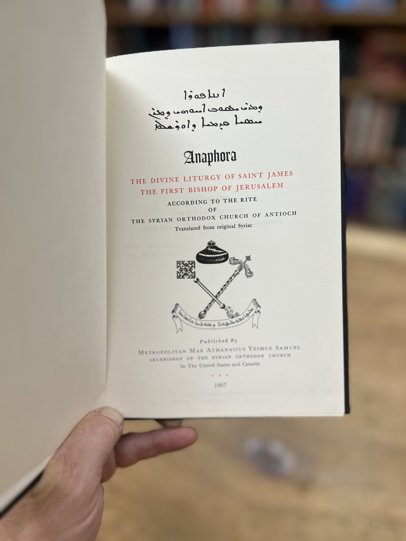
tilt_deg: -36.0
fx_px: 407
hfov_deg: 53.1
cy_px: 270
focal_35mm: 26
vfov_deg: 67.3
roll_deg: +3.1
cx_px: 203
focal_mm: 5.7
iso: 100
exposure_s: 1/120
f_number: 1.5
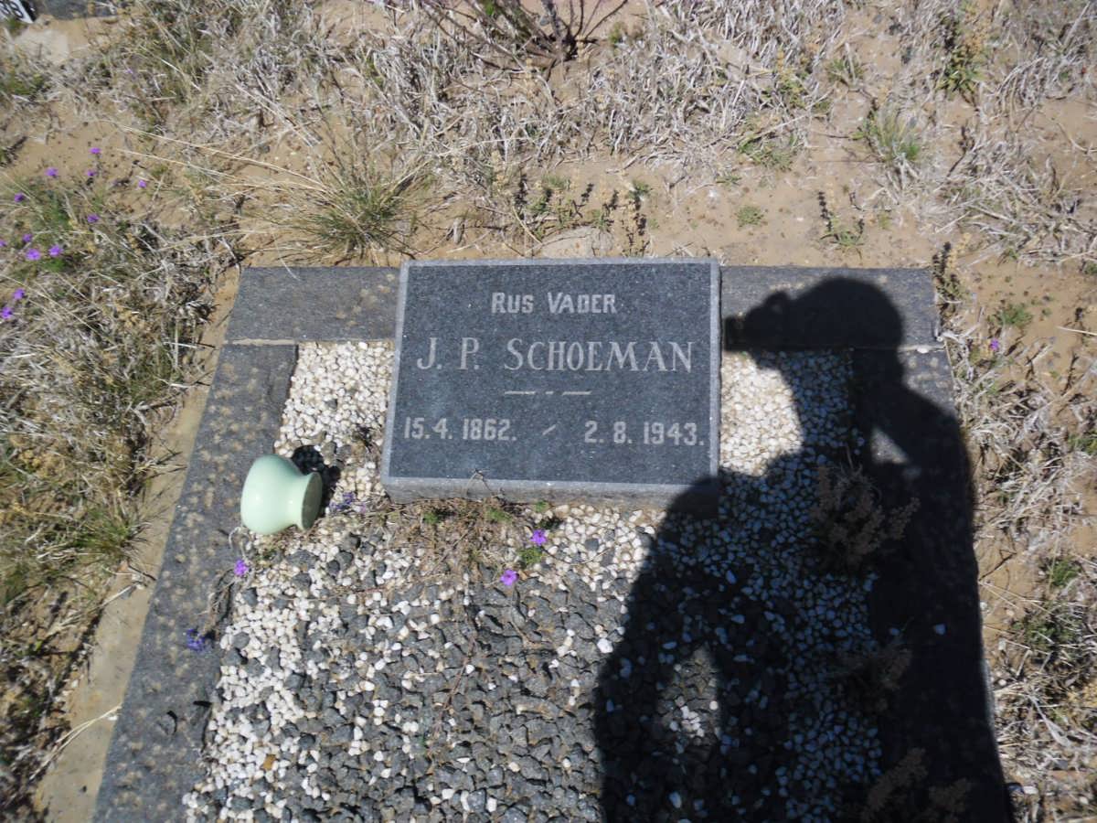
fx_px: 856
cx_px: 548
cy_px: 412
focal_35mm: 27
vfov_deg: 51.4
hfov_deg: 65.3
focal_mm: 4.9
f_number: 9
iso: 80
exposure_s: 1/291
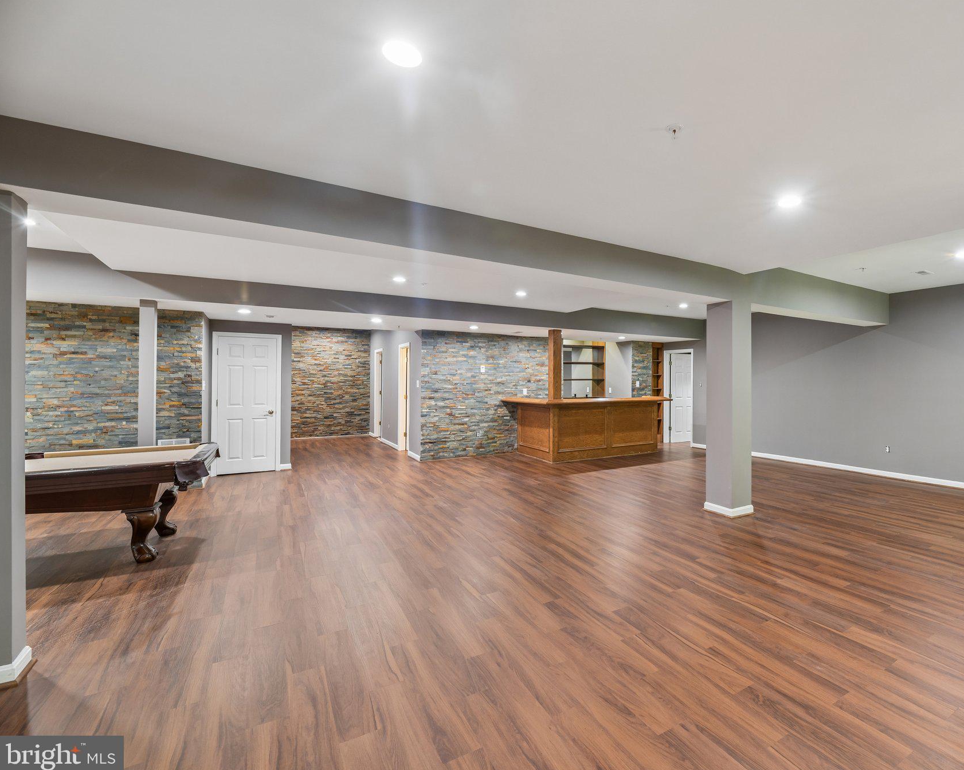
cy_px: 387
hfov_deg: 91.8
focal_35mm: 16
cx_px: 583
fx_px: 456
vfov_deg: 80.4
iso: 400
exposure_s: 1/3.33
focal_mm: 14
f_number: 8
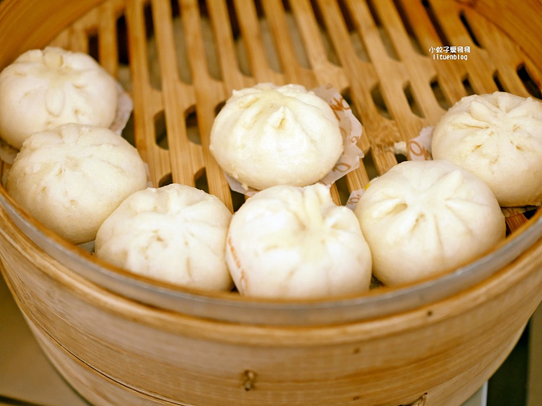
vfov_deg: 28.6
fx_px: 799
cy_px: 202
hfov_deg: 37.5
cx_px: 270
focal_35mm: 51
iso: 640
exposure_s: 1/60
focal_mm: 25
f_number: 1.8
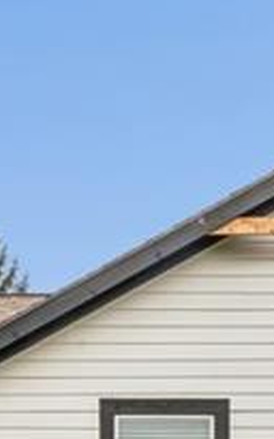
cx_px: -56
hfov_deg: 12.0
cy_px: 503
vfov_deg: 18.6
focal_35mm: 107
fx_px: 1279
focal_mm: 21
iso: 100
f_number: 22
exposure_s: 1/15
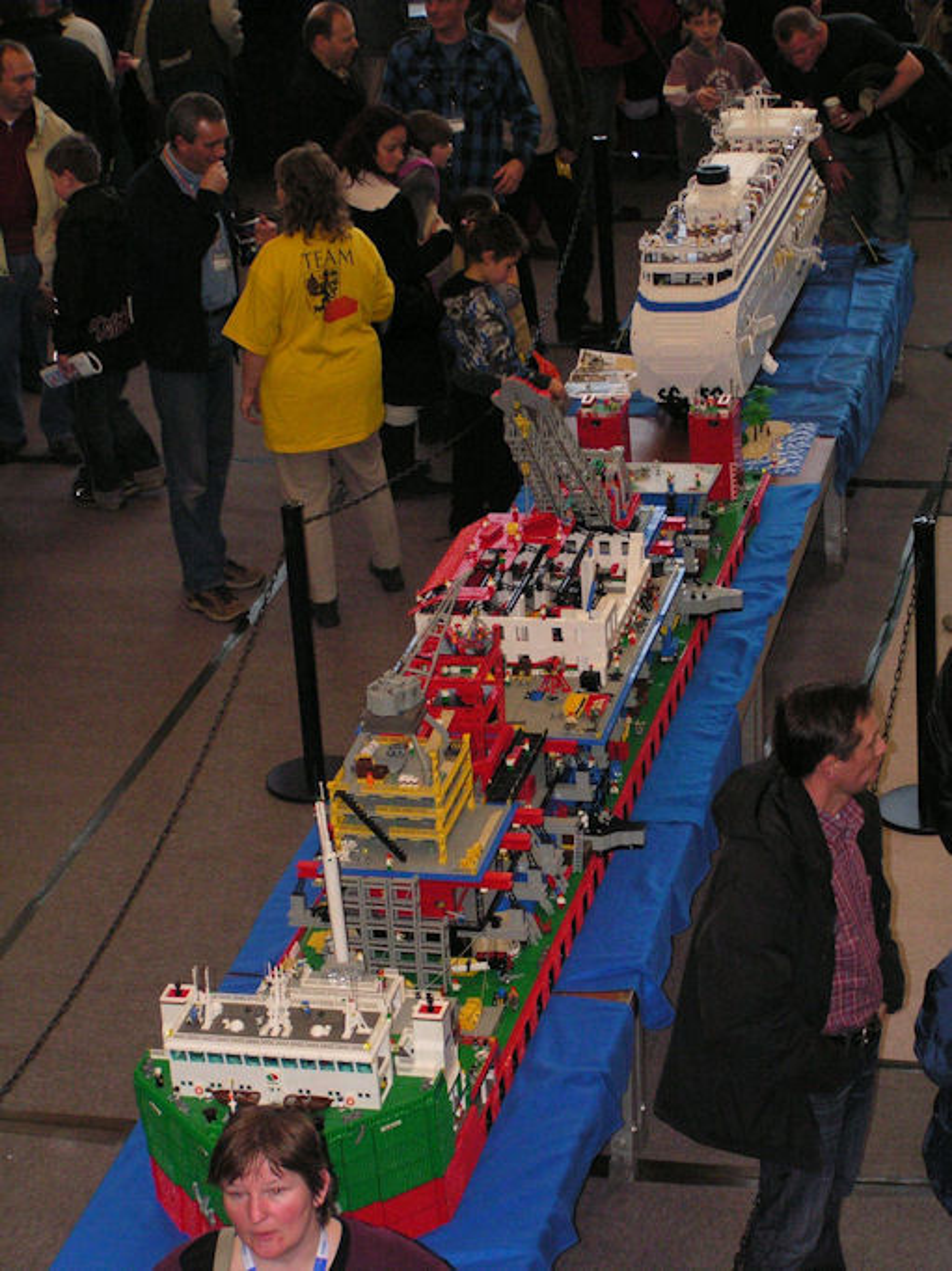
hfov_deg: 17.4
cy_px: 636
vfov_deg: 23.0
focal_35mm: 85
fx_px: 3119
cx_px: 476
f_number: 3.2
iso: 200
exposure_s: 1/100
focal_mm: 14.1
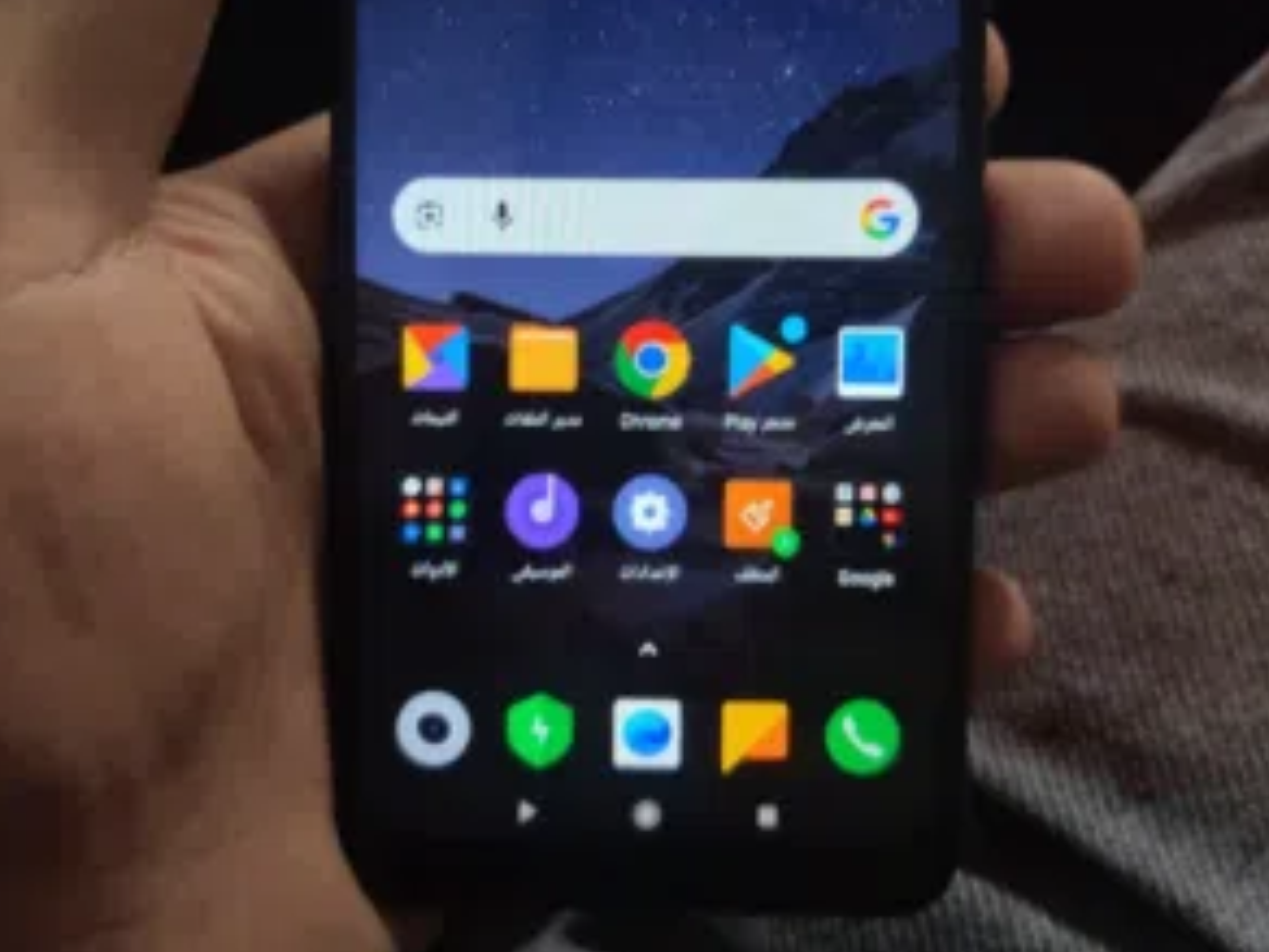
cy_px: 361
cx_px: 626
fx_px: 1356
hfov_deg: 50.1
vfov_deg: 38.4
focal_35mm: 37
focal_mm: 4.75
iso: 1000
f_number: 1.65
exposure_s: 1/17
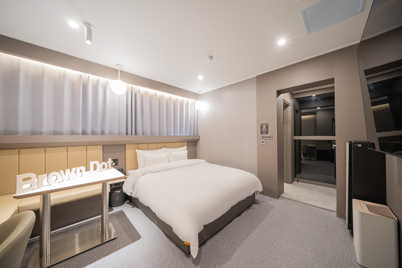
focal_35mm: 12
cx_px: 201
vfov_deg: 90.0
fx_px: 134
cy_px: 134
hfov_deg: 112.6
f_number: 10
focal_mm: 12
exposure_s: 2
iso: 100
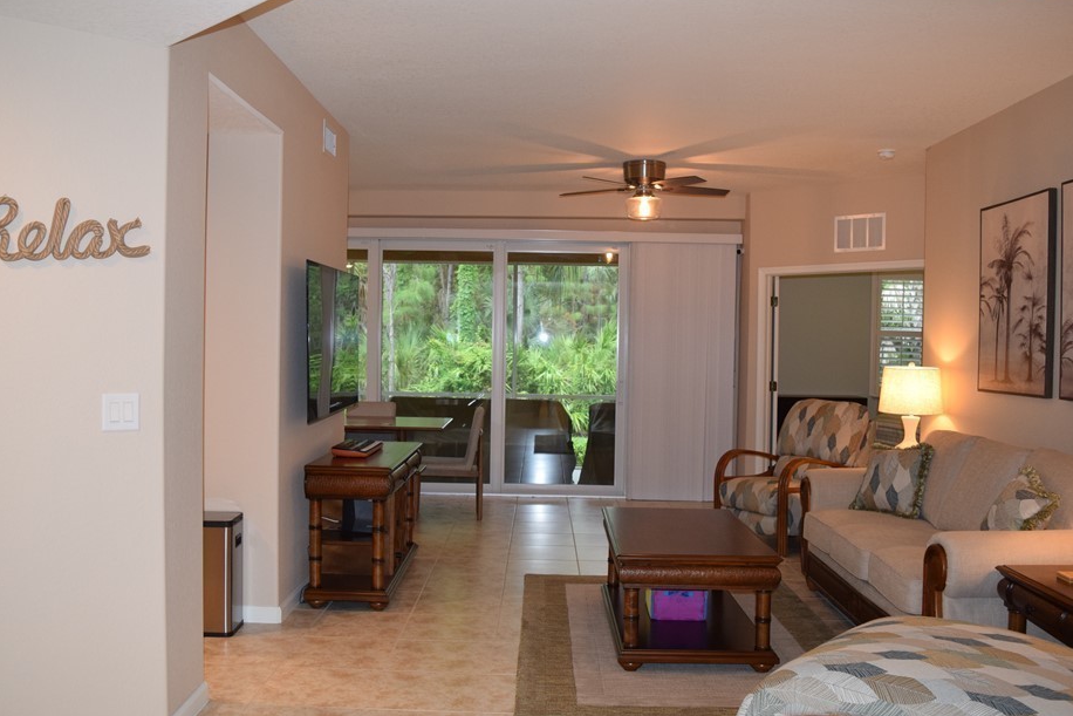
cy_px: 373
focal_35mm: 32
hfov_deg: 58.7
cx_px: 519
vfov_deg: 41.1
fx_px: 954
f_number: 4.5
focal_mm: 18
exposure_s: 1/80
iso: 800
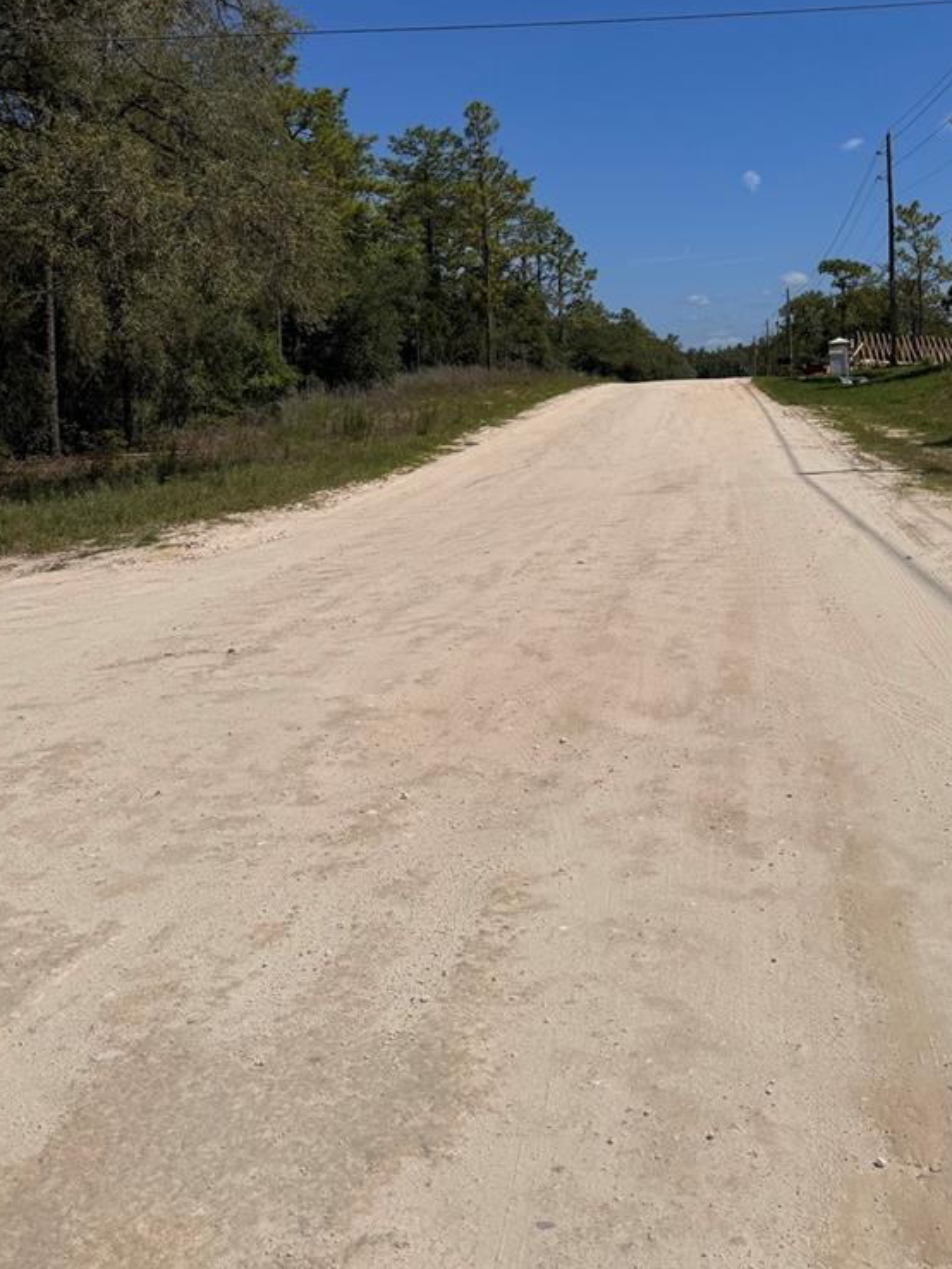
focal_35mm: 39
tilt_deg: -2.4
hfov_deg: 36.4
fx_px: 1429
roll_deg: +1.1
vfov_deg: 47.1
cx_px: 644
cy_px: 432
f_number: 1.78
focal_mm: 6.76
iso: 64
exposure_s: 1/12346
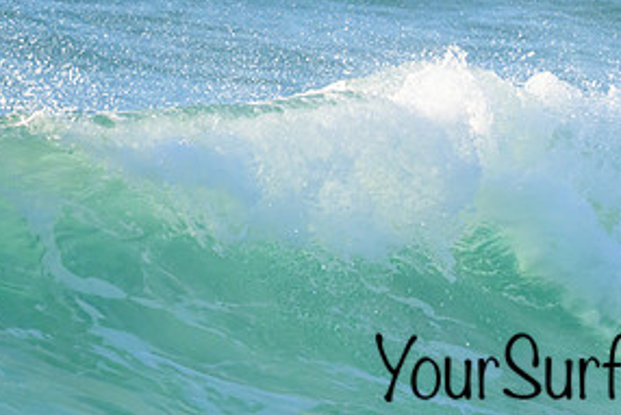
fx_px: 29839
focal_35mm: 1729
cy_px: 307
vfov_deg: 0.8
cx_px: 577
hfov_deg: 1.2
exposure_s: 1/2000
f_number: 11
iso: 1800
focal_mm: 660
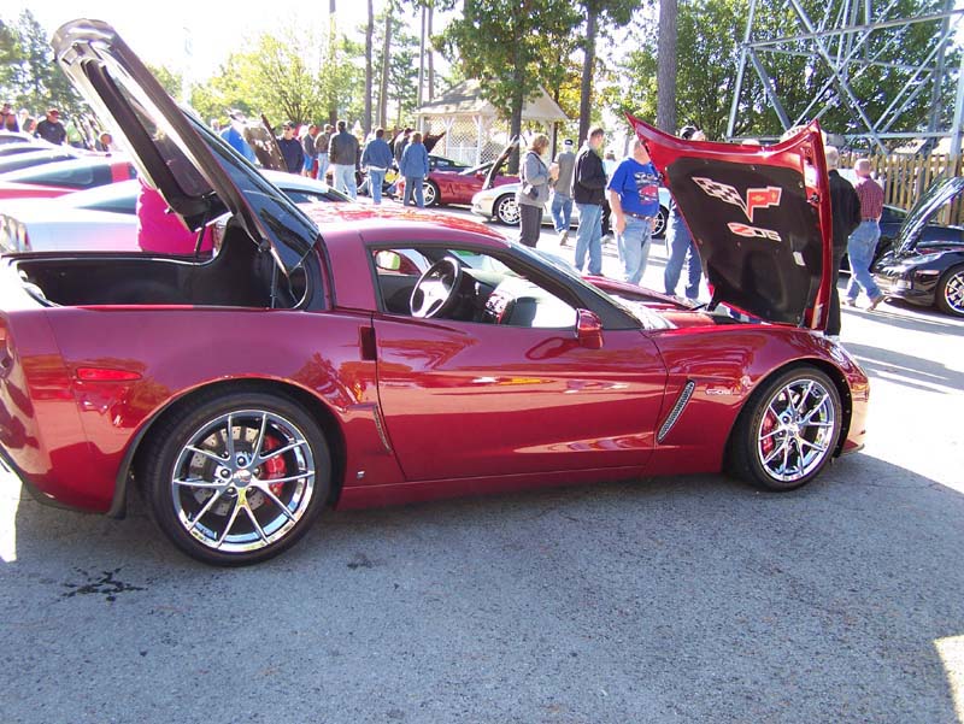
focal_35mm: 38
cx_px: 482
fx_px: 1059
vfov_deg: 37.8
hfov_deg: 49.0
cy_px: 362
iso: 80
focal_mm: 6.3
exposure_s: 1/125
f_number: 2.8
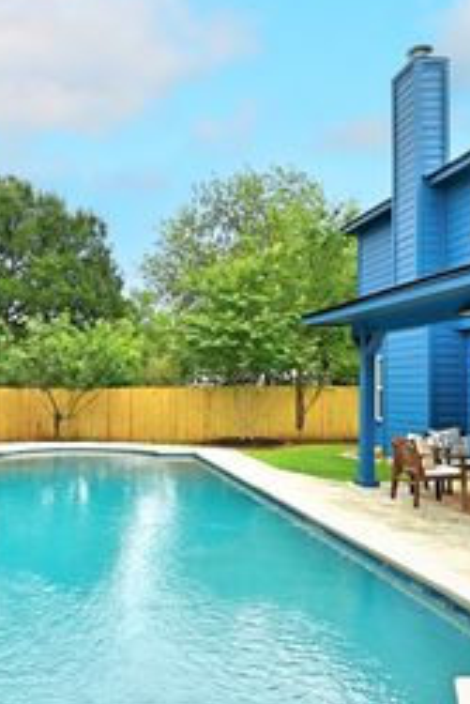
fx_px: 548
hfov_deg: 43.8
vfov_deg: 65.3
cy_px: 389
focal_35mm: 28
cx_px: 82
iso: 400
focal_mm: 14
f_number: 10
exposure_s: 1/125
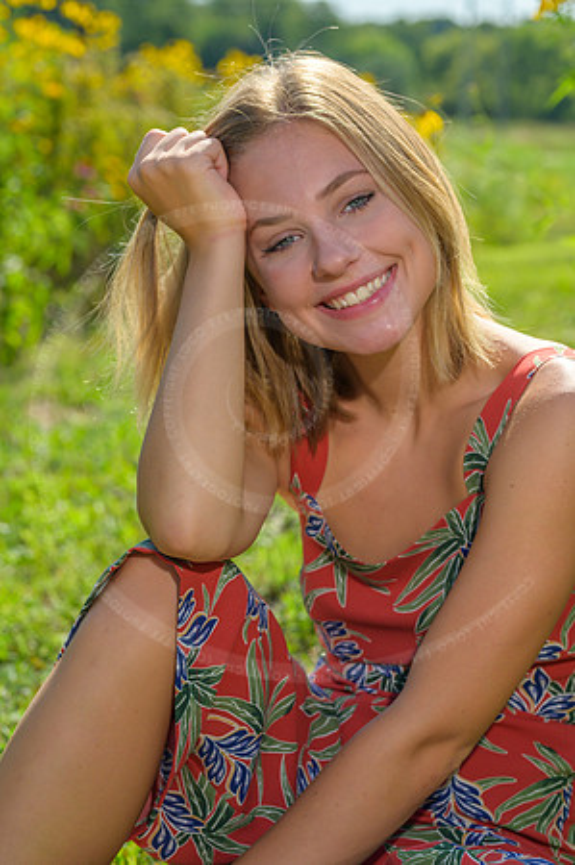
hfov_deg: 16.0
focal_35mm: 85
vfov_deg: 23.9
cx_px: 288
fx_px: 2041
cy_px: 432
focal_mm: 85
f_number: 5.6
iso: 200
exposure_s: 1/1600
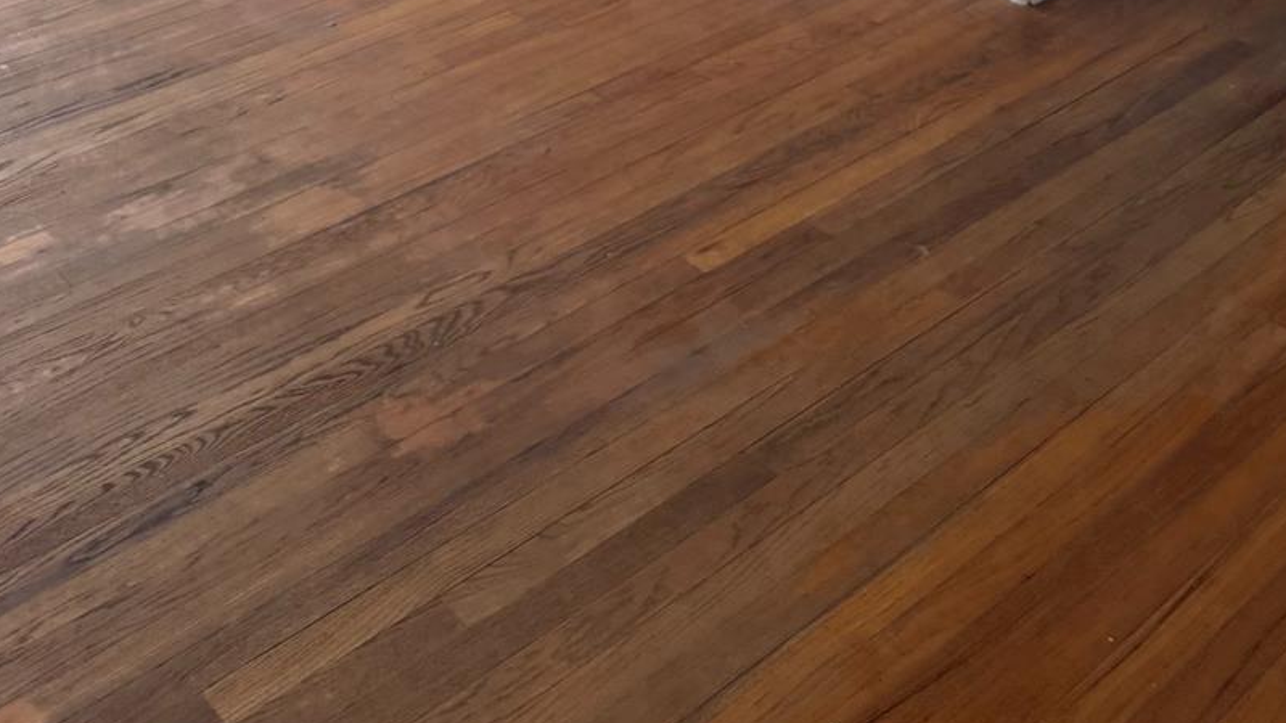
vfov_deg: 20.1
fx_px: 1671
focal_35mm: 49
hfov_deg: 42.0
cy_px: -441
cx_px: 716
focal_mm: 6.76
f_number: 1.78
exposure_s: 1/117
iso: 200
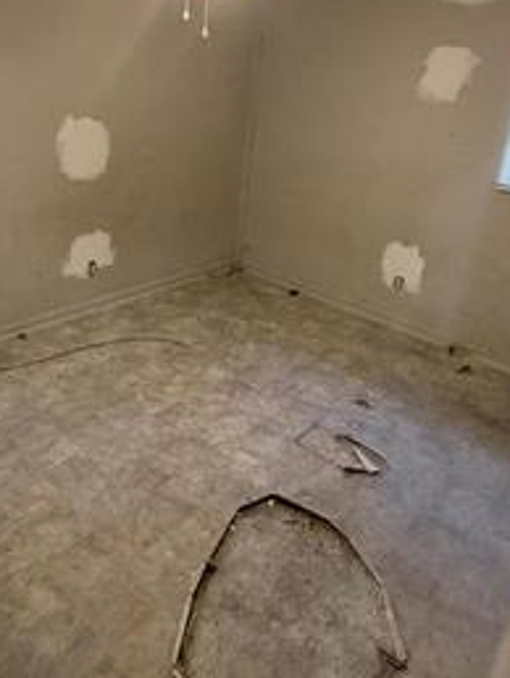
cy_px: 258
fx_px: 510
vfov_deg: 66.3
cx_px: 208
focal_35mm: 26
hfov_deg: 52.8
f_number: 2.2
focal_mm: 2.22
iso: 400
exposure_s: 1/60
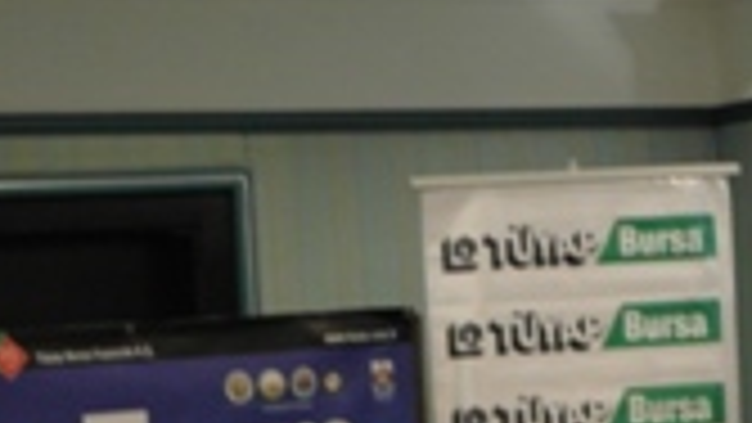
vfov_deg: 9.6
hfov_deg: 17.4
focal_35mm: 123
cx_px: 275
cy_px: 608
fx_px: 2453
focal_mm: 9.1
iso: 320
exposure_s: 1/20
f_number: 2.1
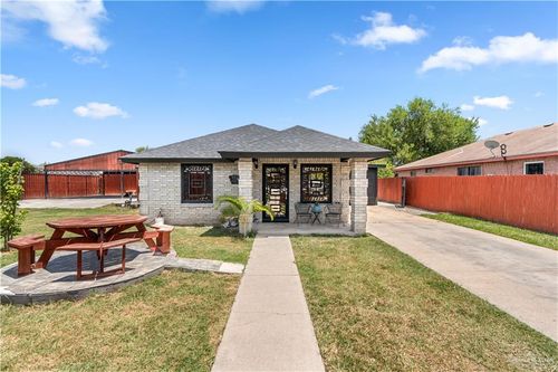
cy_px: 186
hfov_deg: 96.8
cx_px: 279
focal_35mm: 16
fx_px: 248
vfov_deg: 73.7
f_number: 8
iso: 100
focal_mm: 16
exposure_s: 1/50
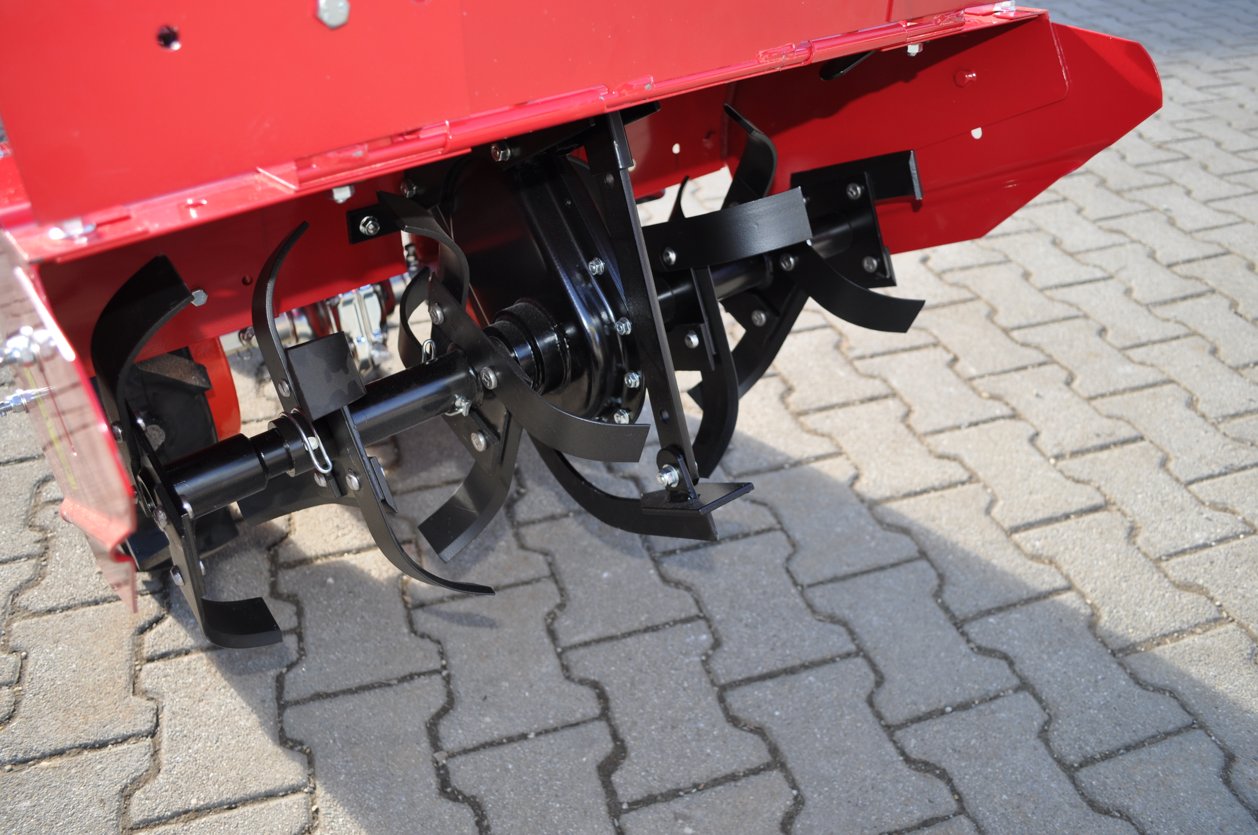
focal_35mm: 27
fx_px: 942
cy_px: 418
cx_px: 629
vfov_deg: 47.8
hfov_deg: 67.4
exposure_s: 1/200
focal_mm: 18
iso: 200
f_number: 4
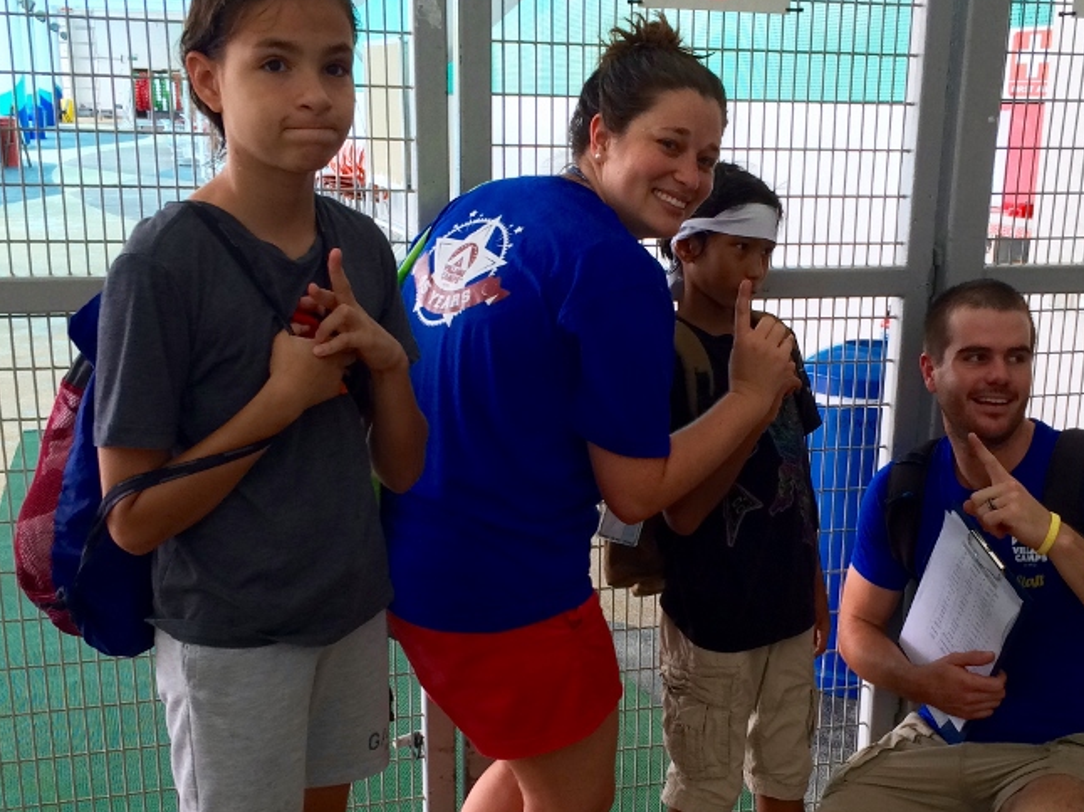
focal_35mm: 46
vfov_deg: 31.3
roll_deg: -0.3
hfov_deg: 41.1
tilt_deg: -16.7
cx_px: 636
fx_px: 1440
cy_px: 539
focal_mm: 4.15
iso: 64
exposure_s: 1/100
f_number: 2.2
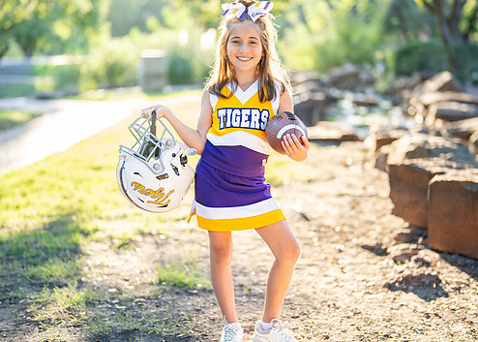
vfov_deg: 20.4
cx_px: 252
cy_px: 169
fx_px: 950
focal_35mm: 70
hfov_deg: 28.2
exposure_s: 1/800
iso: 250
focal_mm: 50
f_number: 1.2
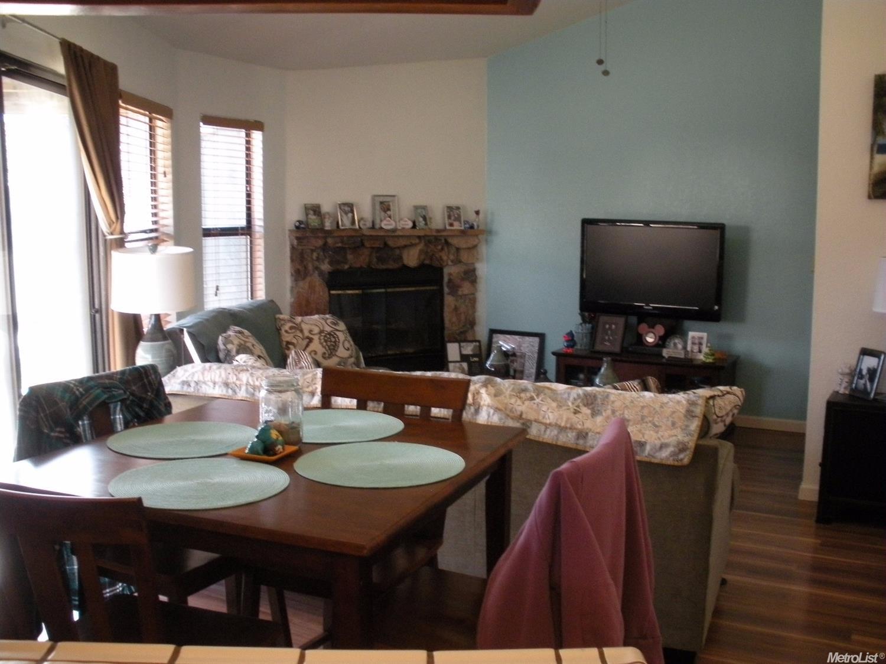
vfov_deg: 40.7
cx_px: 443
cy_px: 332
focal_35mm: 35
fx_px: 896
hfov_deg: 52.6
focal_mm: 6.3
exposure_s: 1/49.1
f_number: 3.5
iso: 400
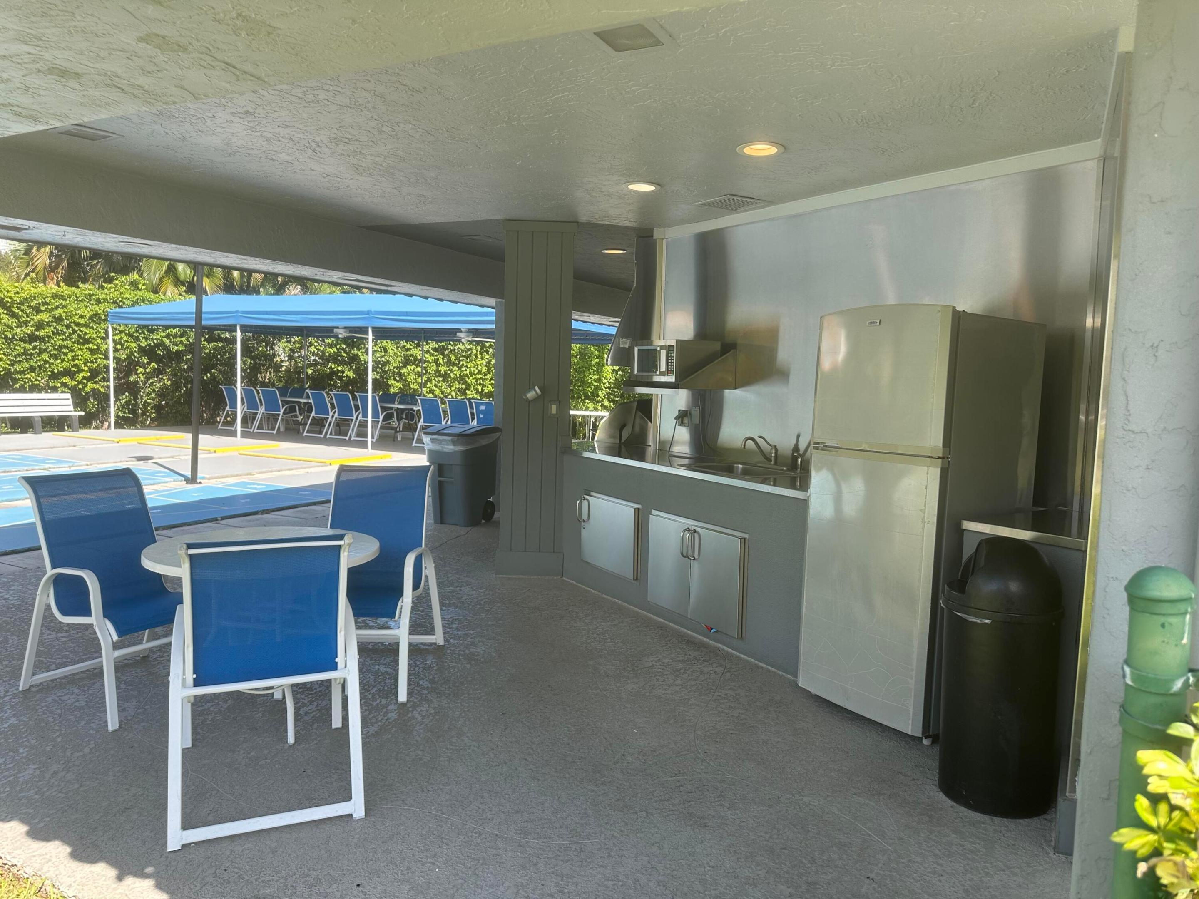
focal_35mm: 24
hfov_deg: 71.6
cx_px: 600
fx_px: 831
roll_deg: -1.8
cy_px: 450
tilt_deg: -5.2
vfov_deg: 56.8
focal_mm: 6.86
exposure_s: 1/729
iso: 80
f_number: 1.78
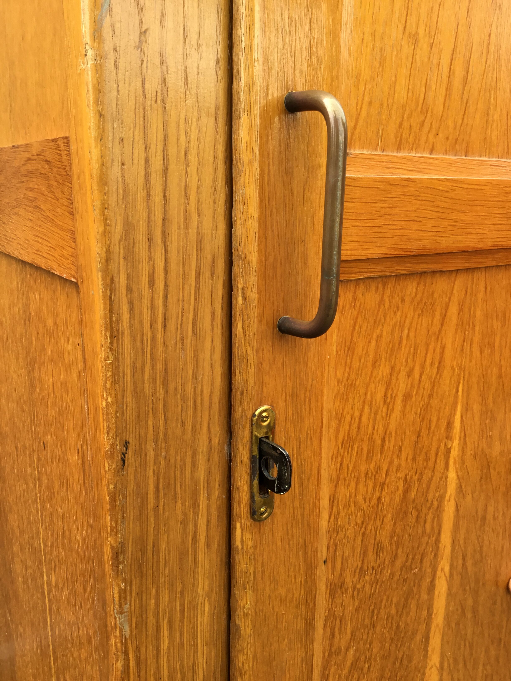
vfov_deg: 58.4
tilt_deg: -13.0
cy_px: 340
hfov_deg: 45.4
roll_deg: -0.1
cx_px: 256
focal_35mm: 31
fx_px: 610
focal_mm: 3.3
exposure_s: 1/100
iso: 25
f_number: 2.4
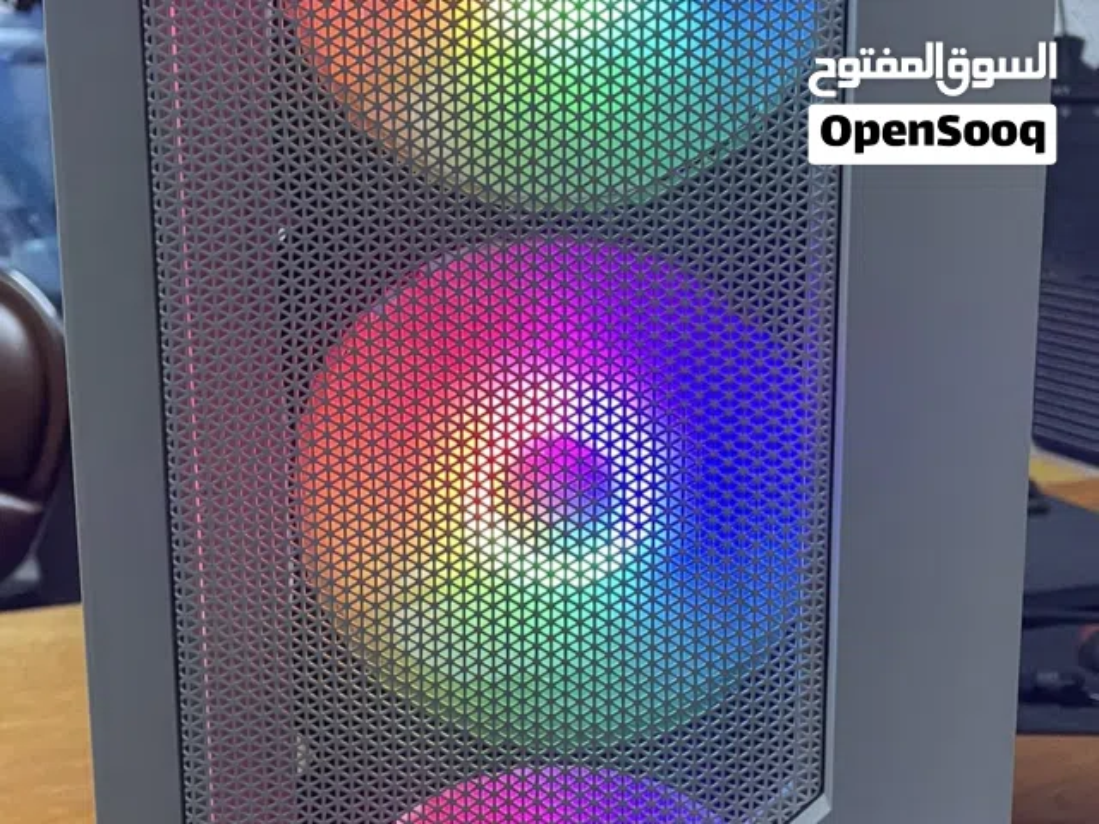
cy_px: 412
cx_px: 550
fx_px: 825
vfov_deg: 53.1
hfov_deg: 67.3
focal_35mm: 26
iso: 250
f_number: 1.6
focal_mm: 4.2
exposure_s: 1/60
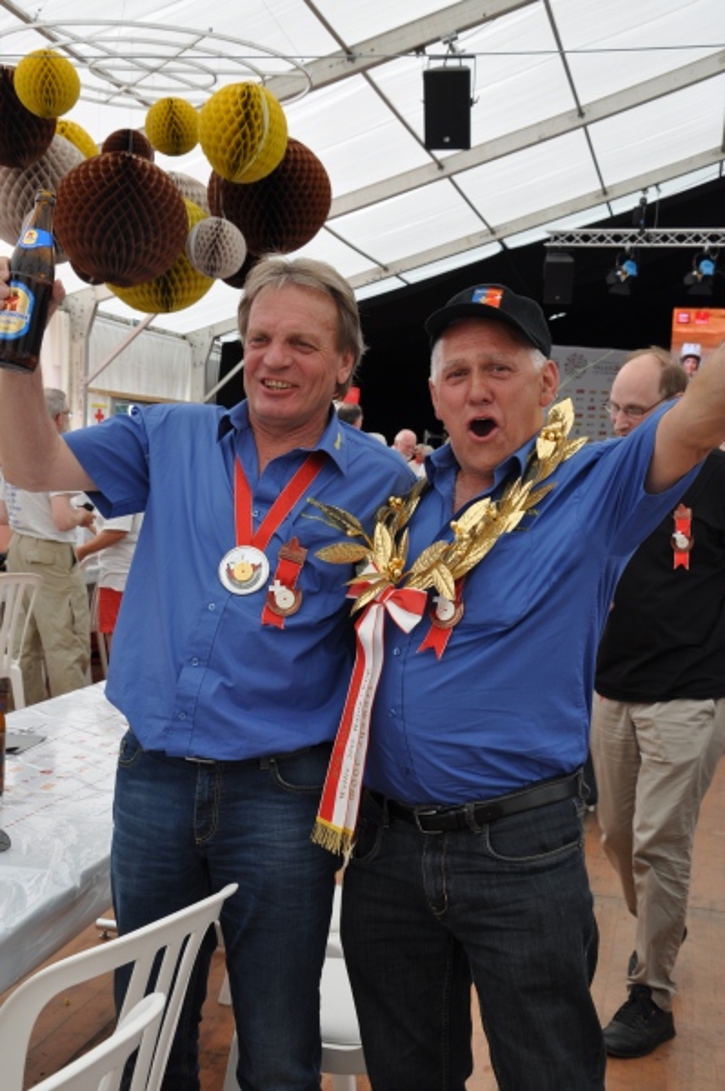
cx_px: 362
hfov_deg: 28.0
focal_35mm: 48
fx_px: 1452
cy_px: 546
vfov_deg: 41.1
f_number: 9
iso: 200
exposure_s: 1/80
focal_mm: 32
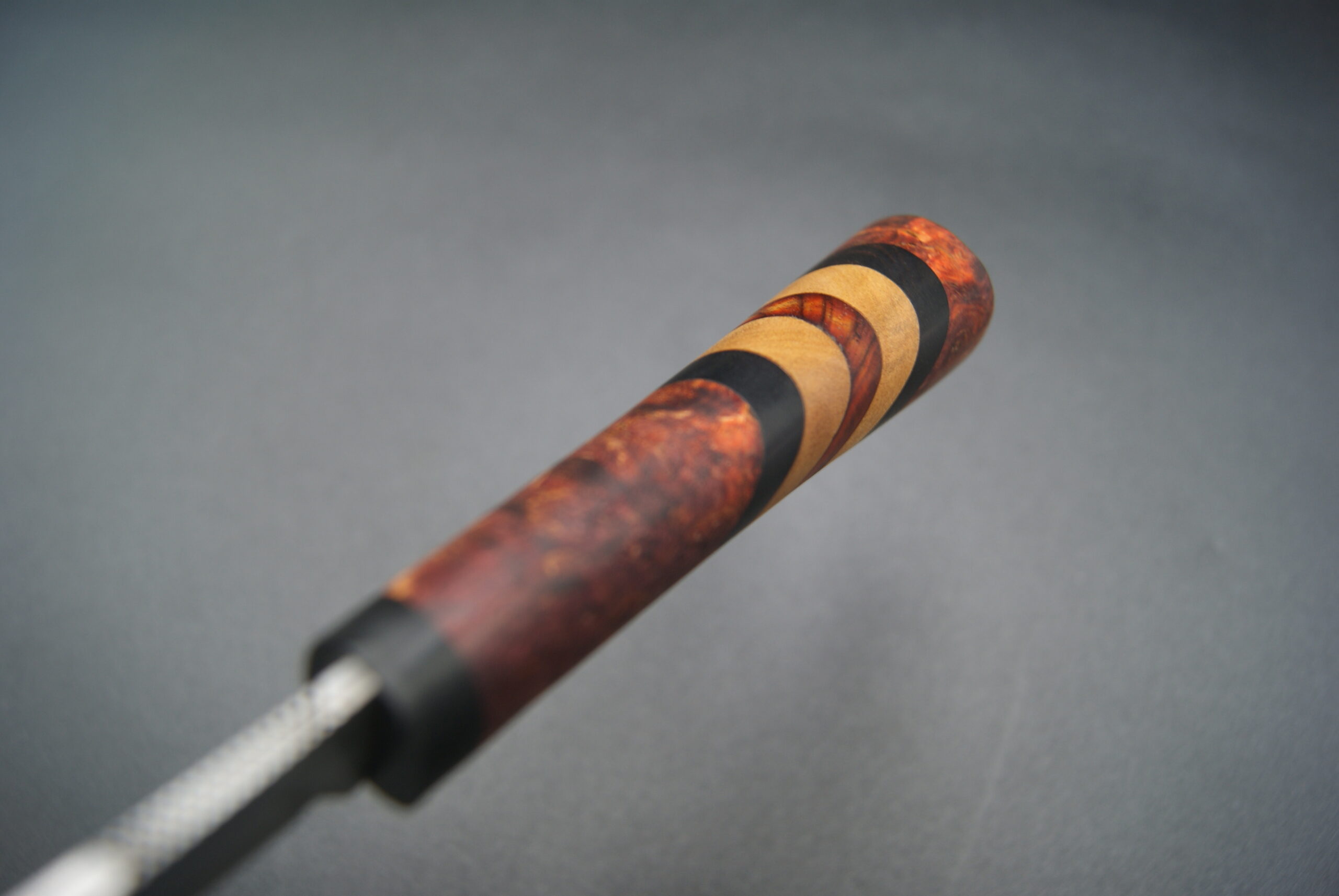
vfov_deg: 43.7
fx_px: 1117
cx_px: 670
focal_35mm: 30
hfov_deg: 61.9
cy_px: 448
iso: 100
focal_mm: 20
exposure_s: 1/30
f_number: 4
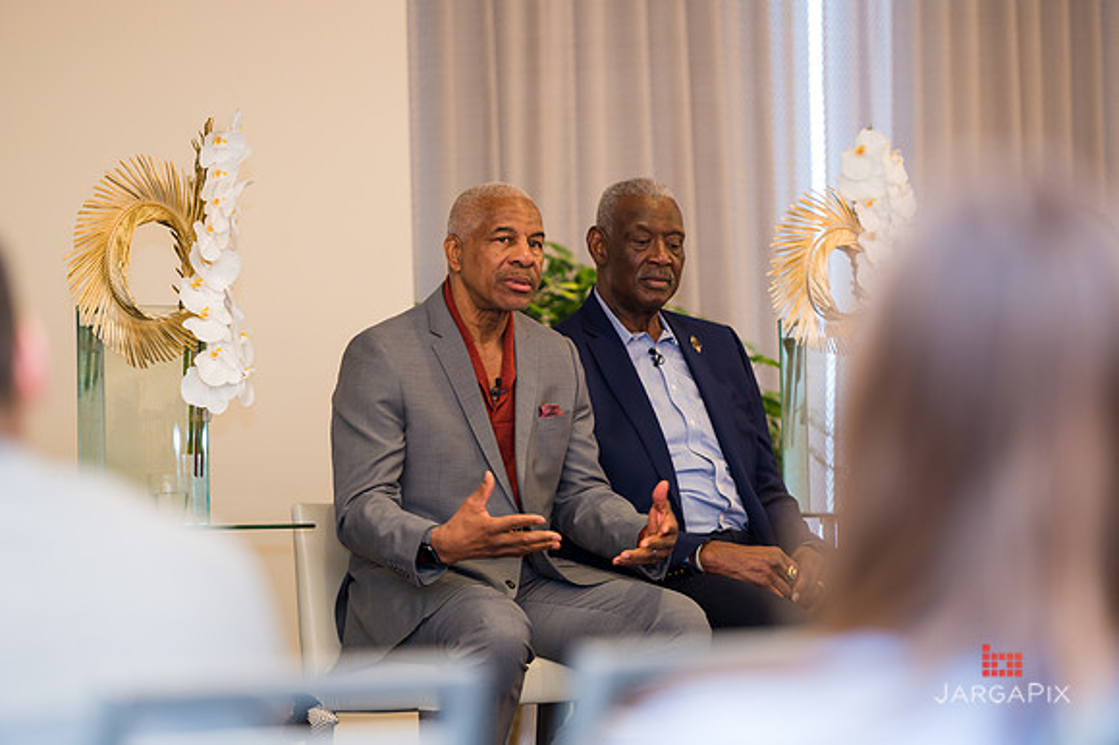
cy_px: 372
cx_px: 560
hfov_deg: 12.1
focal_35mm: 170
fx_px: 5281
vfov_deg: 8.1
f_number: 3.2
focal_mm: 170
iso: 800
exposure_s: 1/200
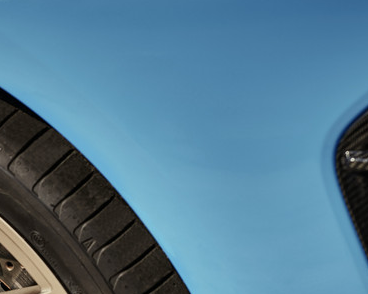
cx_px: -35
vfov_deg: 9.9
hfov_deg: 12.4
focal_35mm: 153
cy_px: 355
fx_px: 1665
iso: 64
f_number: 5.6
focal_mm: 50
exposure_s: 1/320
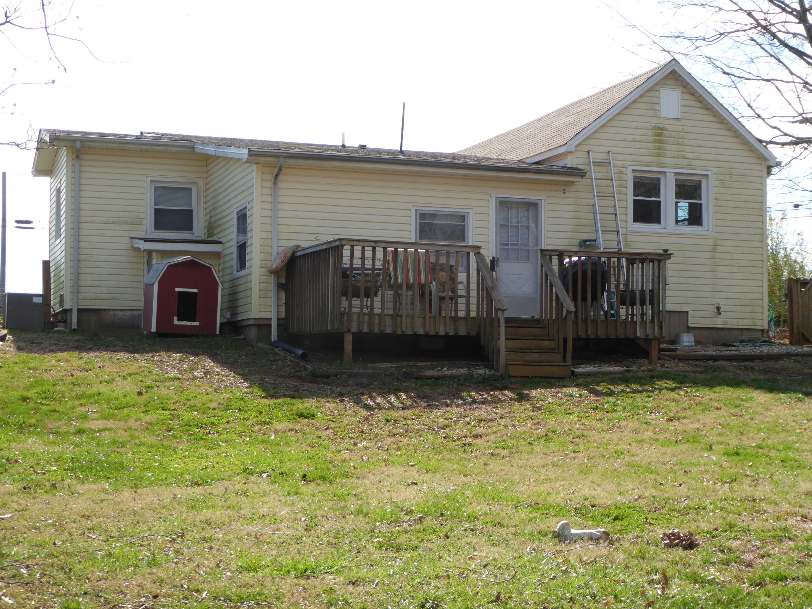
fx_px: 1290
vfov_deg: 26.6
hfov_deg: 34.9
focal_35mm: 55
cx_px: 411
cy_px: 309
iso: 100
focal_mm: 9.6
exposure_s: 1/320
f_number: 4.1
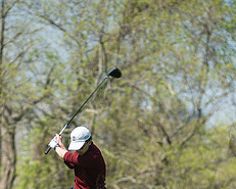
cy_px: 190
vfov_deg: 3.8
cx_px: 100
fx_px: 2837
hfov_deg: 4.8
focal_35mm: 406
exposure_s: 1/1000
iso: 100
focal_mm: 170
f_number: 3.5
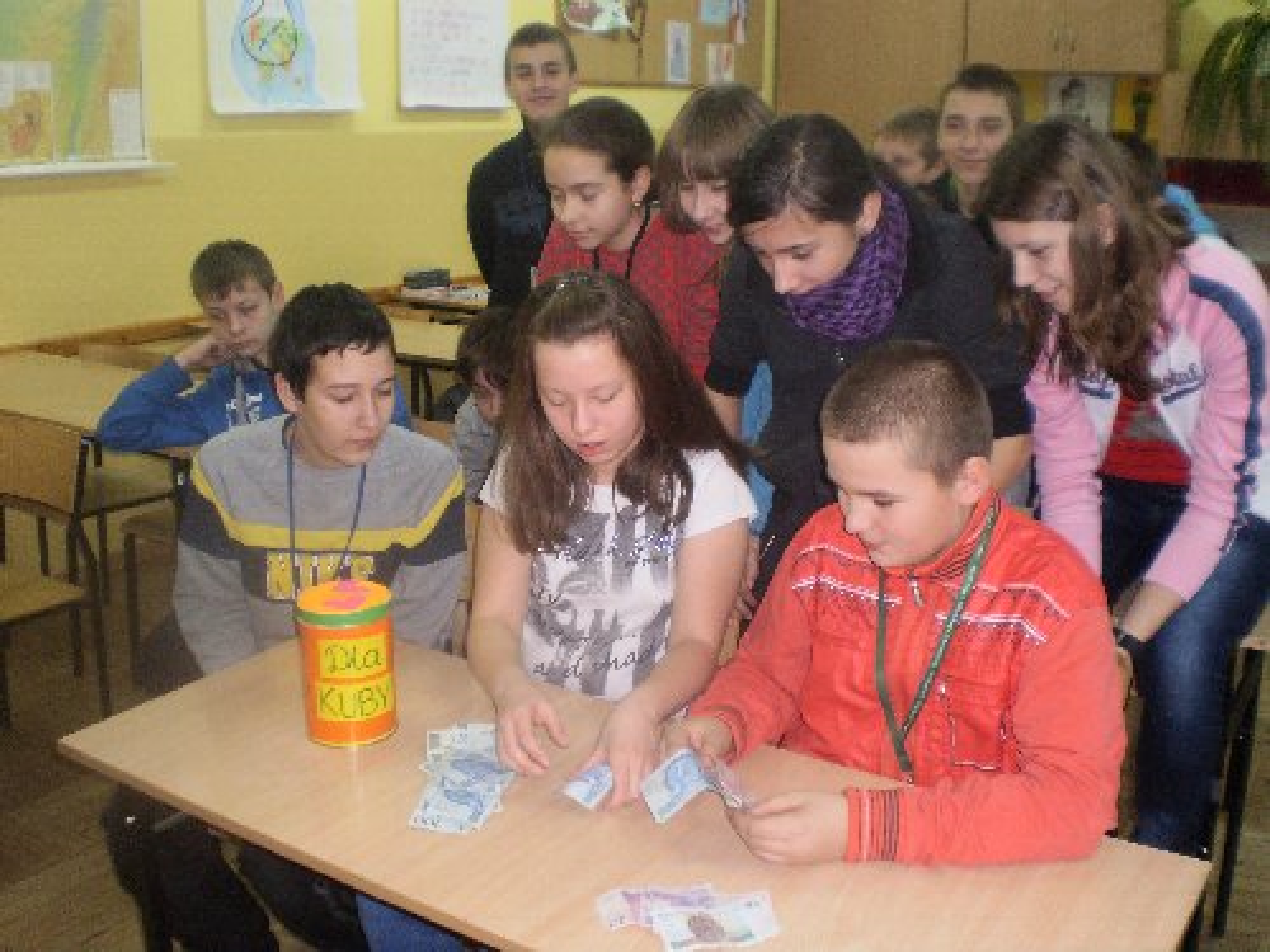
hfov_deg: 51.4
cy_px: 476
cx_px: 635
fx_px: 1321
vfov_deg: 39.7
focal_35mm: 36
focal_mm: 6.3
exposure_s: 1/30
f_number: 3.1
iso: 160
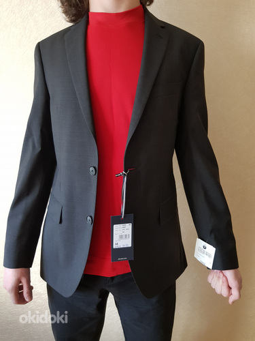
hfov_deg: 53.1
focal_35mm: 26
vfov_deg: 67.3
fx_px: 255
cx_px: 128
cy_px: 170
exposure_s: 1/19
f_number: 1.7
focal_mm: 4.2
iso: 200
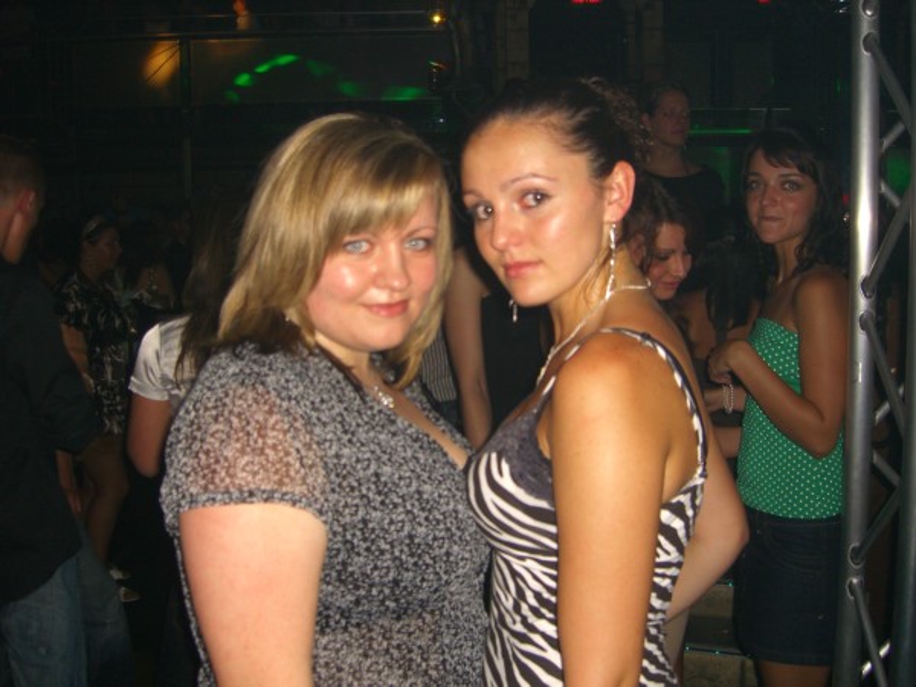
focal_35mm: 38
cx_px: 458
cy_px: 344
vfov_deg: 37.7
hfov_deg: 49.0
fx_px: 1006
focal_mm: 7.9
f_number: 2.8
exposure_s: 1/60
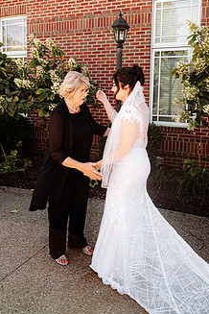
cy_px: 120
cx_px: 97
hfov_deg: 39.9
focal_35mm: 33
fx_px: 287
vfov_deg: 56.6
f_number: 2.8
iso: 250
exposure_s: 1/640
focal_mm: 24
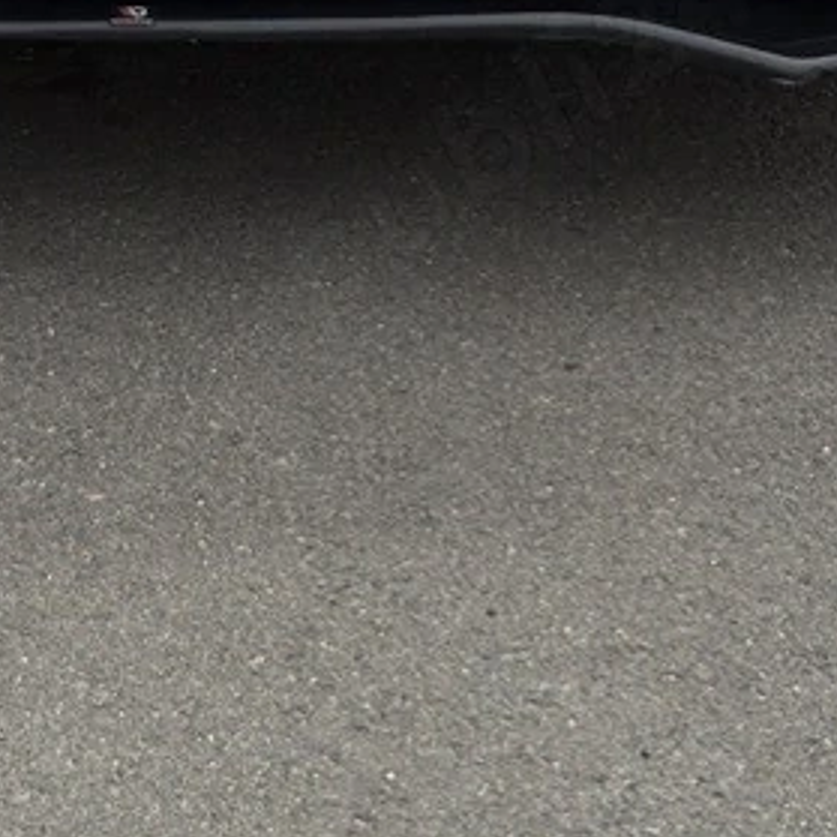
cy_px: -588
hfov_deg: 11.7
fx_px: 4049
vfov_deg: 11.1
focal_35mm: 148
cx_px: 21
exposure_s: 1/2985
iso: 64
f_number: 1.78
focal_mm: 6.76
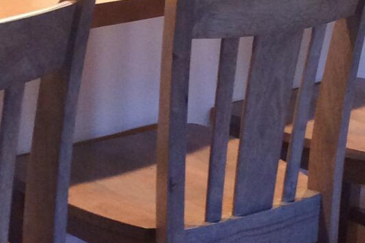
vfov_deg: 11.0
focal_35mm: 124
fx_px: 1257
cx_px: 194
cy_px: 122
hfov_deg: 16.5
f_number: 2.4
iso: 160
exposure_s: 1/24
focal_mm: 3.3
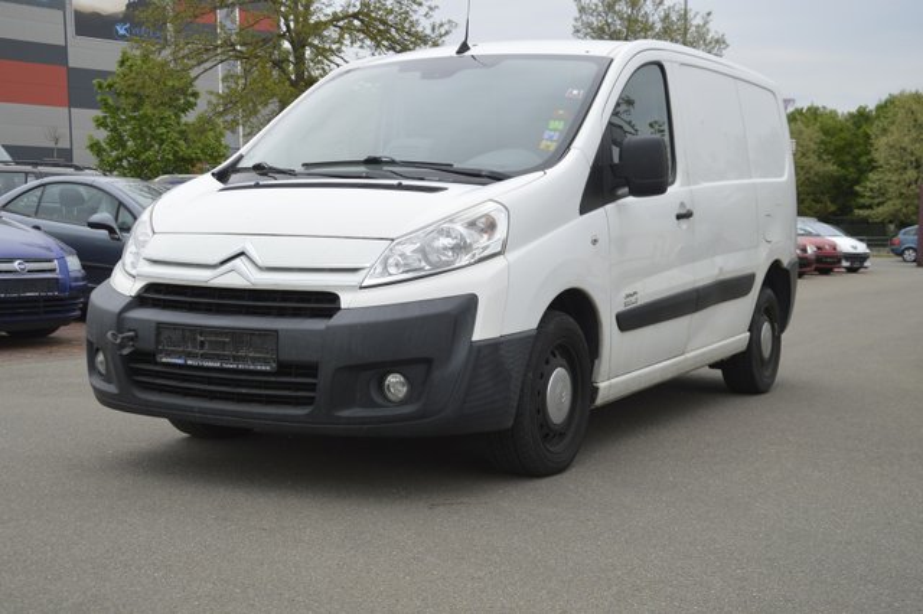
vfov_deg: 28.0
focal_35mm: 48
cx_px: 462
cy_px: 307
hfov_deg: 41.1
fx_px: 1230
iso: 100
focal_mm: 32
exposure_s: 1/200
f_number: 7.1
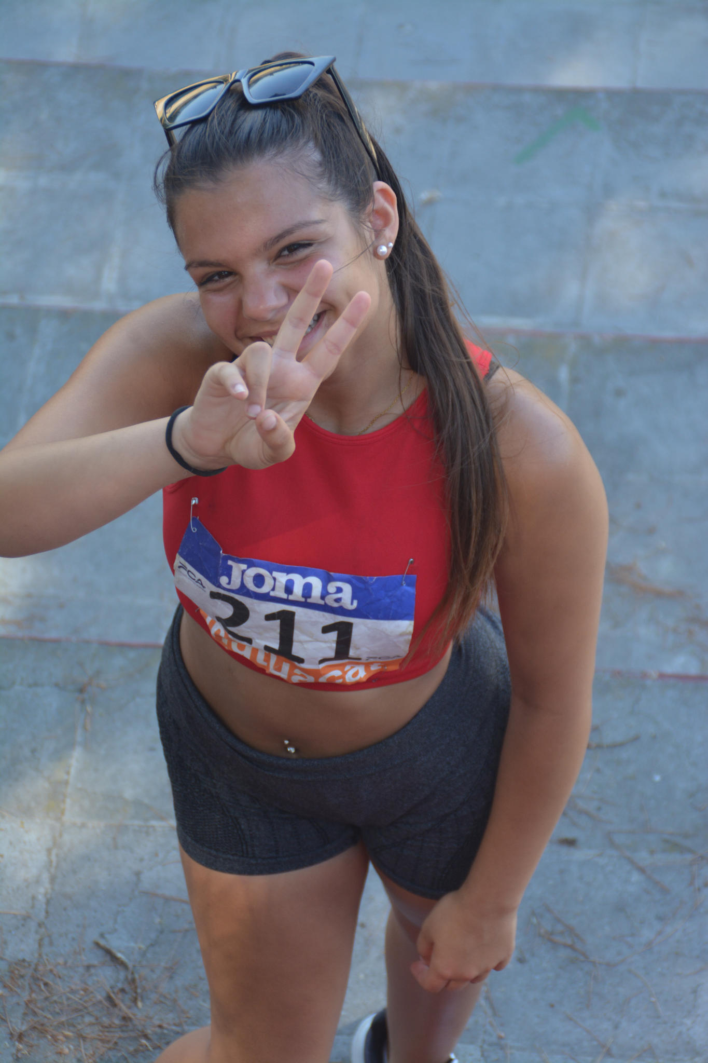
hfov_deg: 10.6
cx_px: 354
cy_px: 532
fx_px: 3806
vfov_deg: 15.9
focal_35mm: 129
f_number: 5.6
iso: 450
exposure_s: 1/250
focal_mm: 86
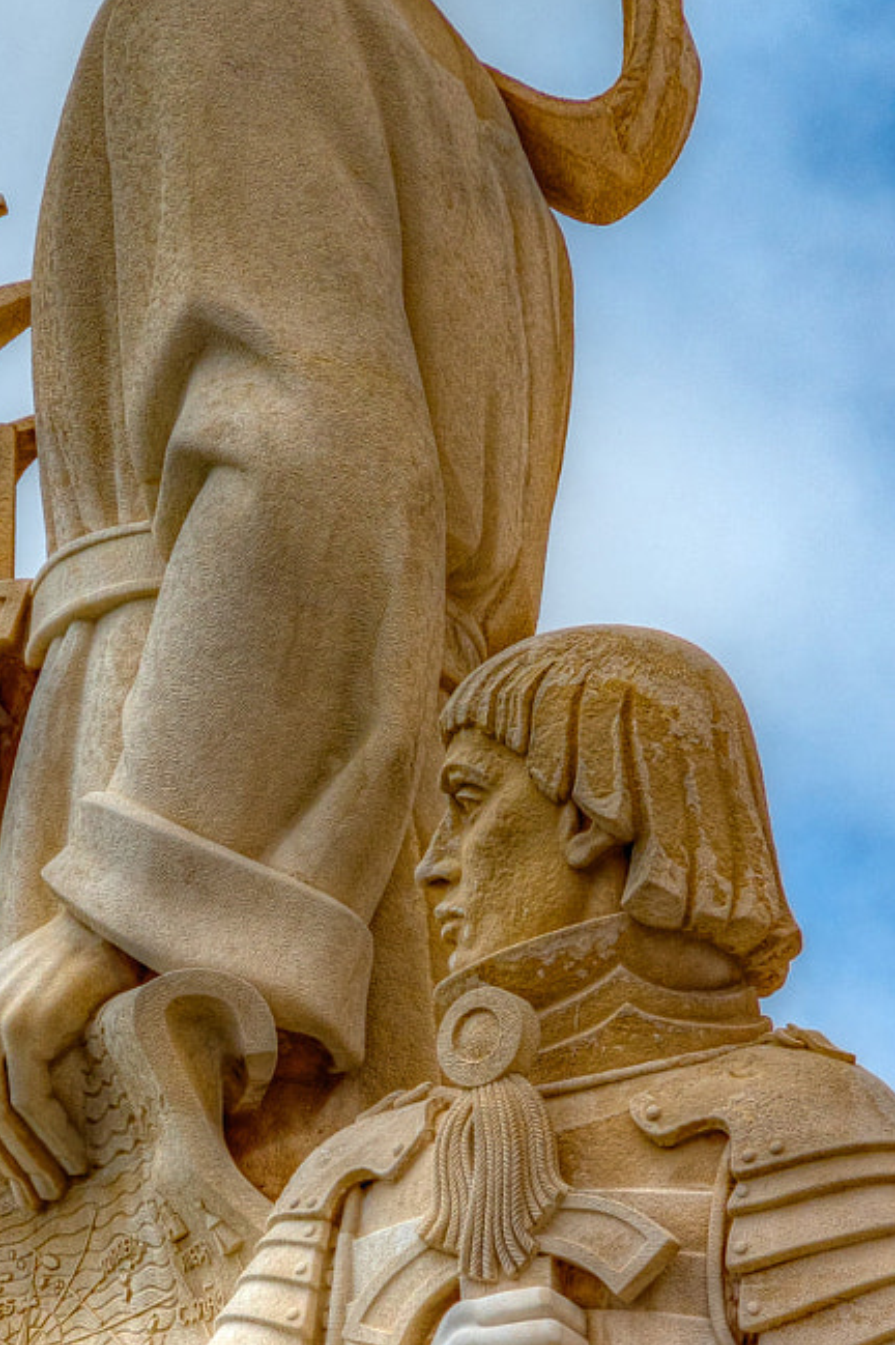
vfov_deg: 4.1
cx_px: 228
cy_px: 966
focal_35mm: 499
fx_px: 18636
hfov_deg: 2.8
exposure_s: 1/250
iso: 100
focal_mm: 135
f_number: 11
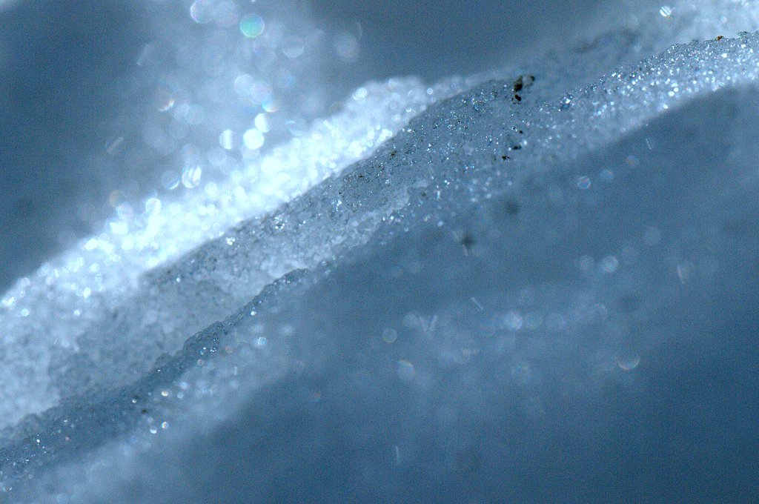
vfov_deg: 10.1
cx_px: 380
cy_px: 252
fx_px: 2843
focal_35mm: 135
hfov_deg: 15.2
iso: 200
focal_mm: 90
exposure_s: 1/1250
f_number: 16
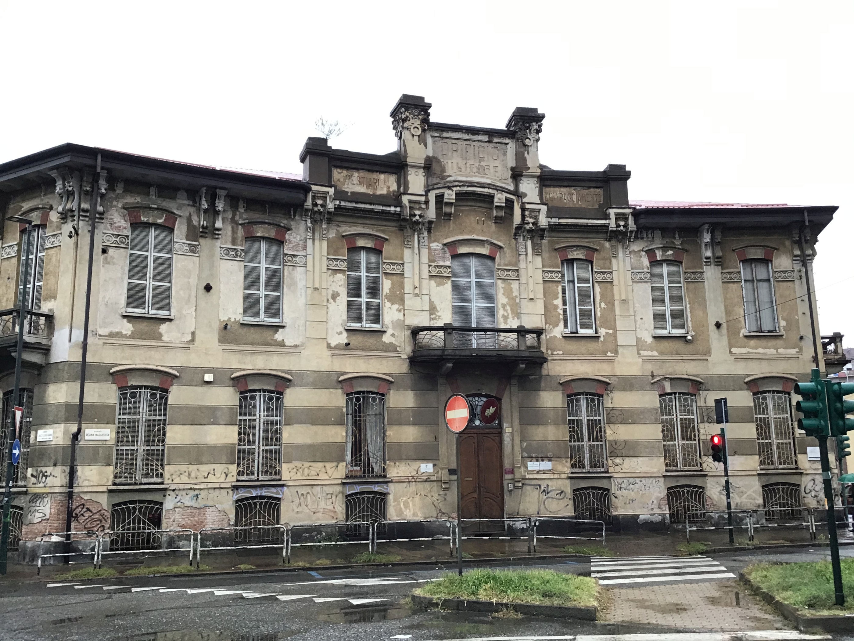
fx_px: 765
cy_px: 320
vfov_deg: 45.4
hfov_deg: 58.4
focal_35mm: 31
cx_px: 427
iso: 25
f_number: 2.4
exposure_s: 1/33
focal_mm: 3.3
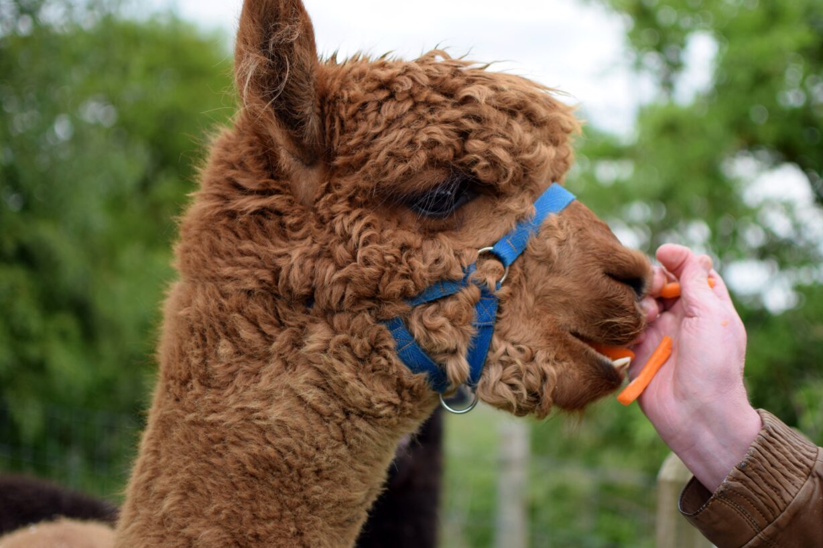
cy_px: 249
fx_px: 1407
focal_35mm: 62
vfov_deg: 22.0
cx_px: 472
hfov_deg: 32.5
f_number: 1.8
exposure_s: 1/1250
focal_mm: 35
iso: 100
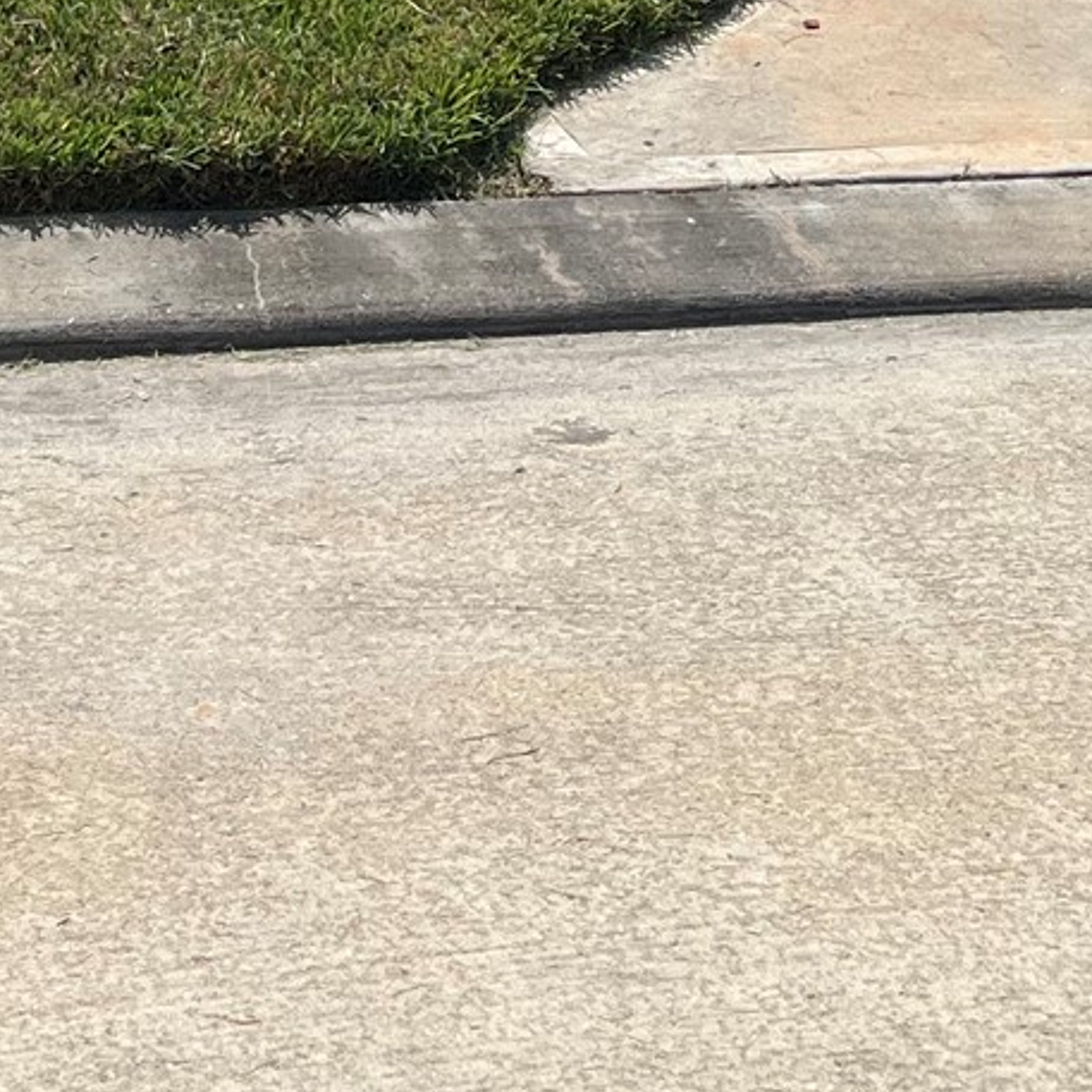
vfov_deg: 15.1
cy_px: -724
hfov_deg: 16.8
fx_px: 3676
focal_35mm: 103
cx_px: 337
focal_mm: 5.1
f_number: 1.6
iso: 50
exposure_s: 1/6173
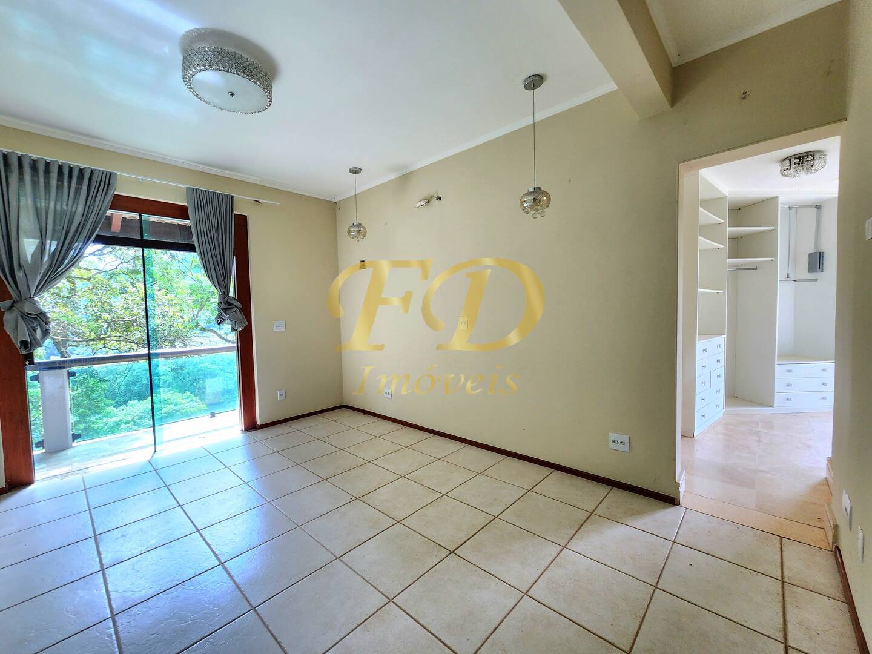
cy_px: 327
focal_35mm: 13
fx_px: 327
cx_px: 436
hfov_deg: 106.2
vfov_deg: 89.9
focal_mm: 2.2
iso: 160
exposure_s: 1/60.2
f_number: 2.2
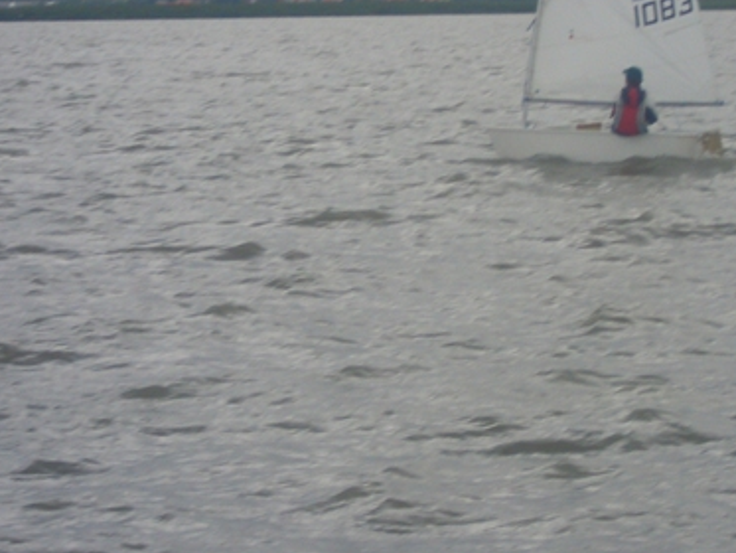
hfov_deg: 11.0
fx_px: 3828
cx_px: 375
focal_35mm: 180
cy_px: 180
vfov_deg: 8.2
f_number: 7.7
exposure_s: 1/125
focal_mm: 17.4
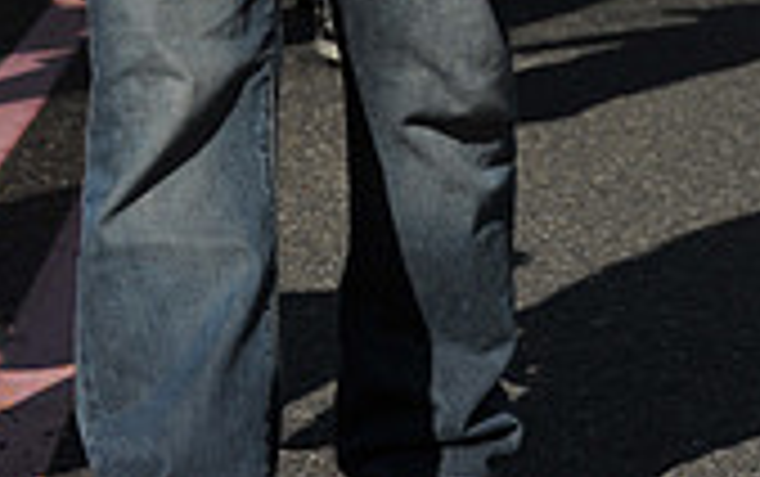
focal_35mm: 262
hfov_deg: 7.8
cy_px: -387
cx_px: 1174
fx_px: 5432
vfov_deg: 5.0
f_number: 5.6
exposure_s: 1/4000
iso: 400
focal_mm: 75
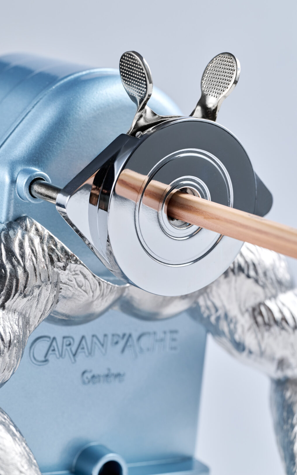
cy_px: 216
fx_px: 1528
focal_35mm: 118
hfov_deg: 11.1
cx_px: 133
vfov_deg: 17.7
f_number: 10
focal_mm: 105
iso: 640
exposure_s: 1/100
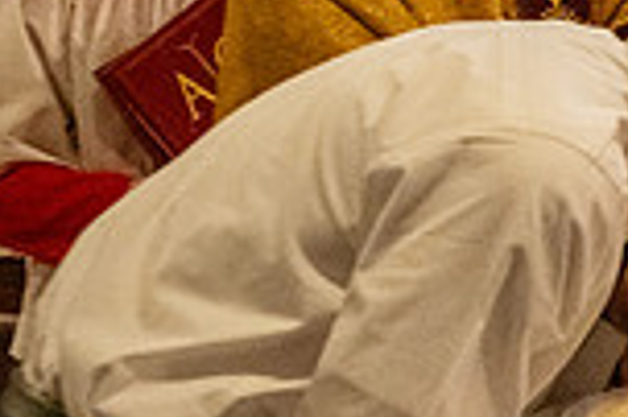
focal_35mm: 153
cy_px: 109
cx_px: 1186
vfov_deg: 8.9
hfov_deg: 12.2
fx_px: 2666
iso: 5000
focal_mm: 40
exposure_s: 1/60
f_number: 6.3
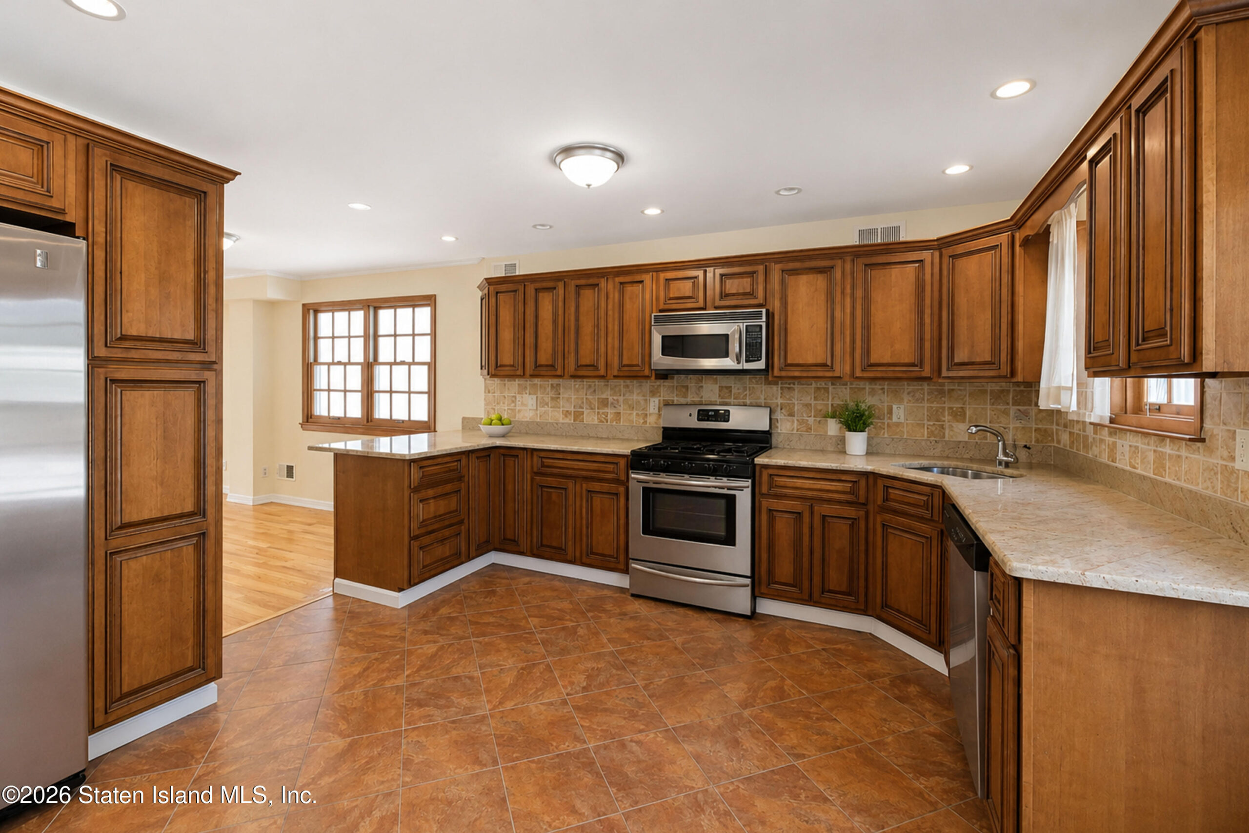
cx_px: 624
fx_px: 520
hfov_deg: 100.4
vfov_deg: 77.3
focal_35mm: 15
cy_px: 416
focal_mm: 10
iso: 1250
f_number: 6.4
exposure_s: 1/50
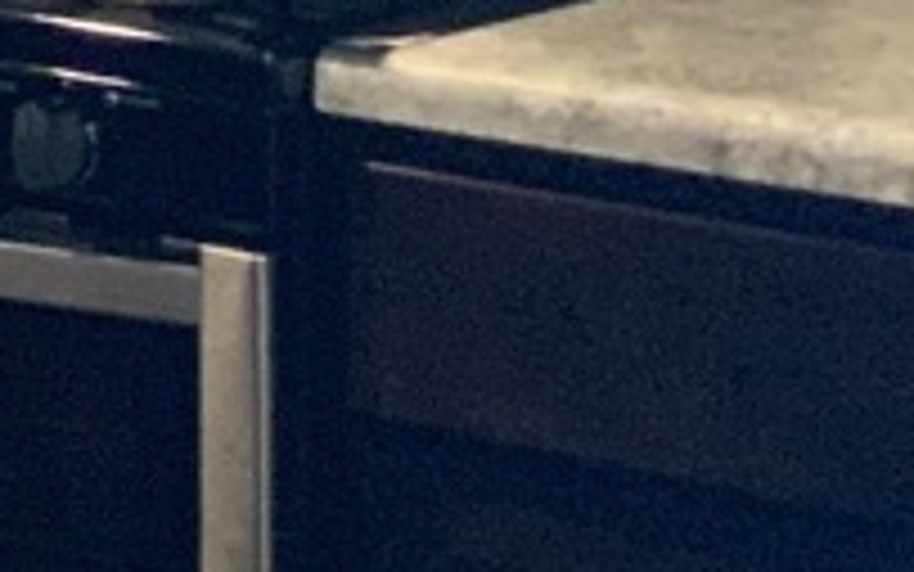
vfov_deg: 5.8
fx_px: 5432
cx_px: -1715
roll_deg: +1.5
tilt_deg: -3.1
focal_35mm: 218
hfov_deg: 8.3
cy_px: -694
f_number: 1.8
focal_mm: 3
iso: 200
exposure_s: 1/60
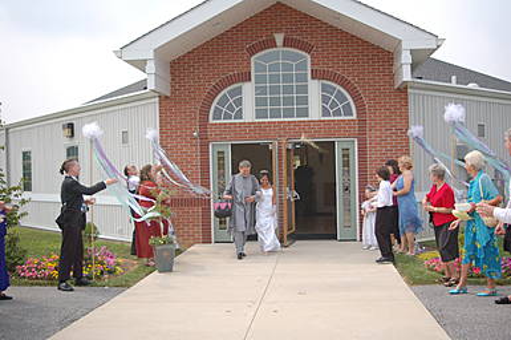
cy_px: 170
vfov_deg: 31.8
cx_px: 256
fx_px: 596
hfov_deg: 46.4
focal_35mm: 42
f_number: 3.5
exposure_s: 1/1000
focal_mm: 28
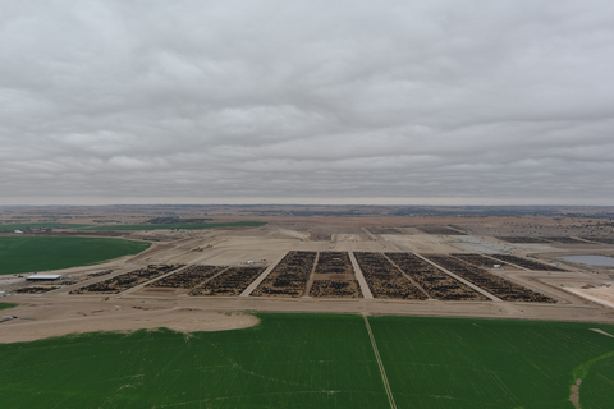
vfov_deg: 45.0
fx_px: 495
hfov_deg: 63.7
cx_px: 307
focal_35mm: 29
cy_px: 204
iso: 100
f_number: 2.8
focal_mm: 10.16
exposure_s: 1/800
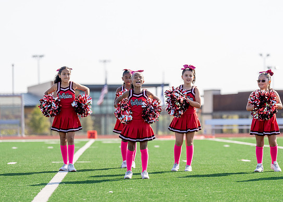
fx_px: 1214
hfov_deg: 13.3
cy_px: 106
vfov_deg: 9.5
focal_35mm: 151
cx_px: 139
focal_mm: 135
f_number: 2.8
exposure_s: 1/1250
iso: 100
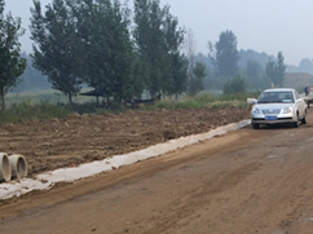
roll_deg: +1.8
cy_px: 227
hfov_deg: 22.6
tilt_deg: -14.1
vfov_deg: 18.4
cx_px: 396
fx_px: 705
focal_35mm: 78
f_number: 2.2
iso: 32
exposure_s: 1/265
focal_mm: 4.15
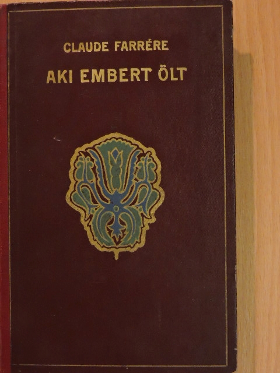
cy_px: 186
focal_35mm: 70
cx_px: 140
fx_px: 755
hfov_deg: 21.0
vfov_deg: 27.8
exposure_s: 1/80
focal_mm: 12.5
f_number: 4.5
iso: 1600
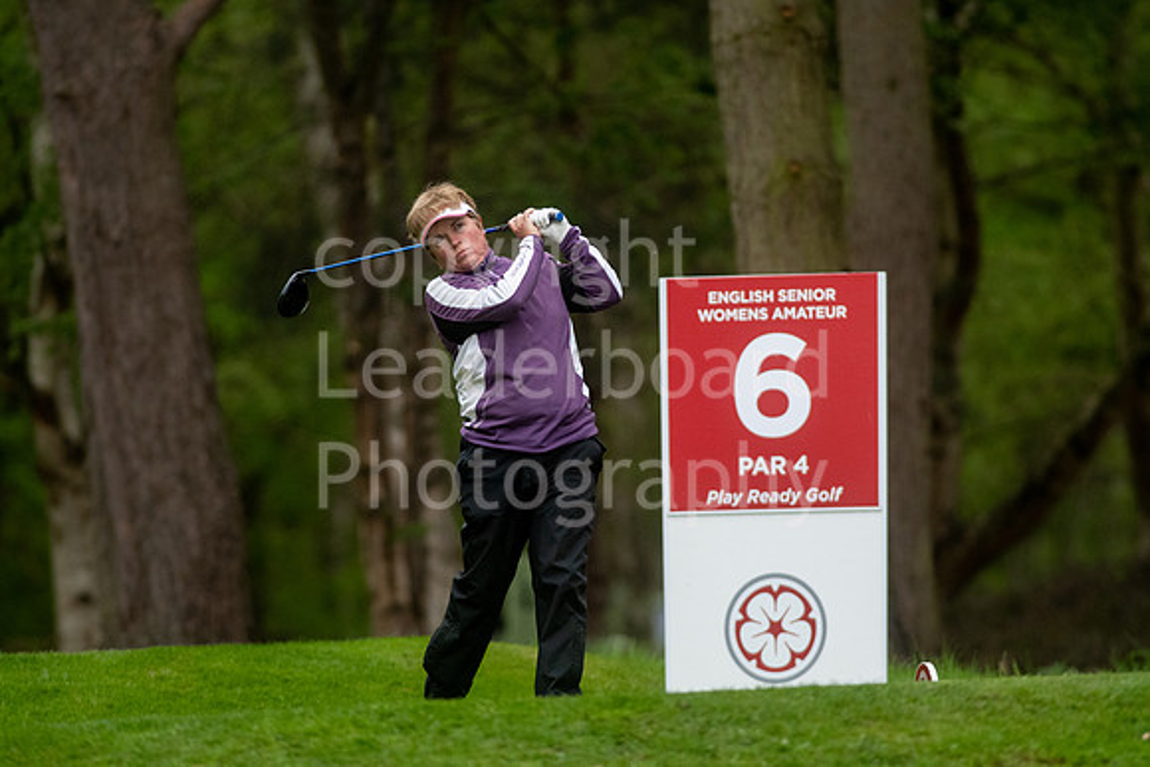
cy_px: 384
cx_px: 575
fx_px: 14378
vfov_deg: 3.1
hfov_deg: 4.6
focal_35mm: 450
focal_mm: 300
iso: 1600
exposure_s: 1/1250
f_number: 4
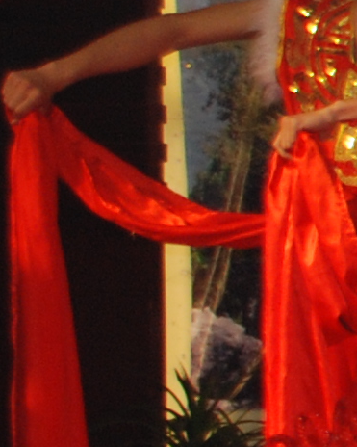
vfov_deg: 6.3
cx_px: 1769
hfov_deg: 4.4
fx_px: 4043
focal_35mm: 306
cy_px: 286
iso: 320
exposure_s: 1/80
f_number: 4
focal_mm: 26
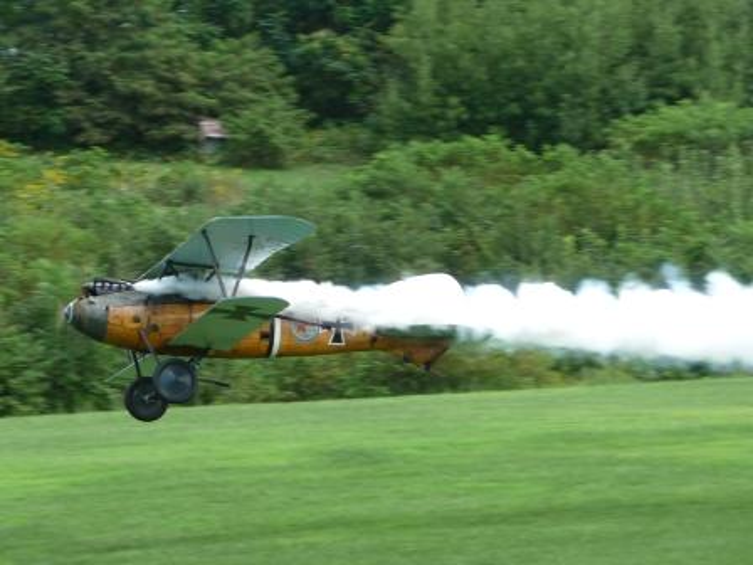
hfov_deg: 13.4
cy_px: 282
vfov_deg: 10.1
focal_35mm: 147
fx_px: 3198
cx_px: 376
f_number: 4.8
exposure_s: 1/200
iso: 100
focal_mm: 25.2
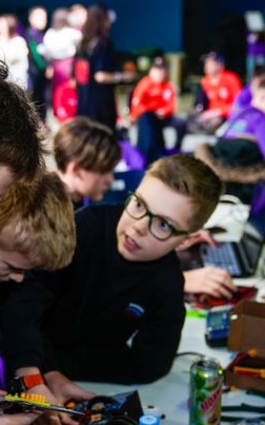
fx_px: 612
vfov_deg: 38.1
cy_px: 242
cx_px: 52
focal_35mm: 53
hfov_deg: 24.0
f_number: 2.8
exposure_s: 1/200
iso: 800
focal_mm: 30
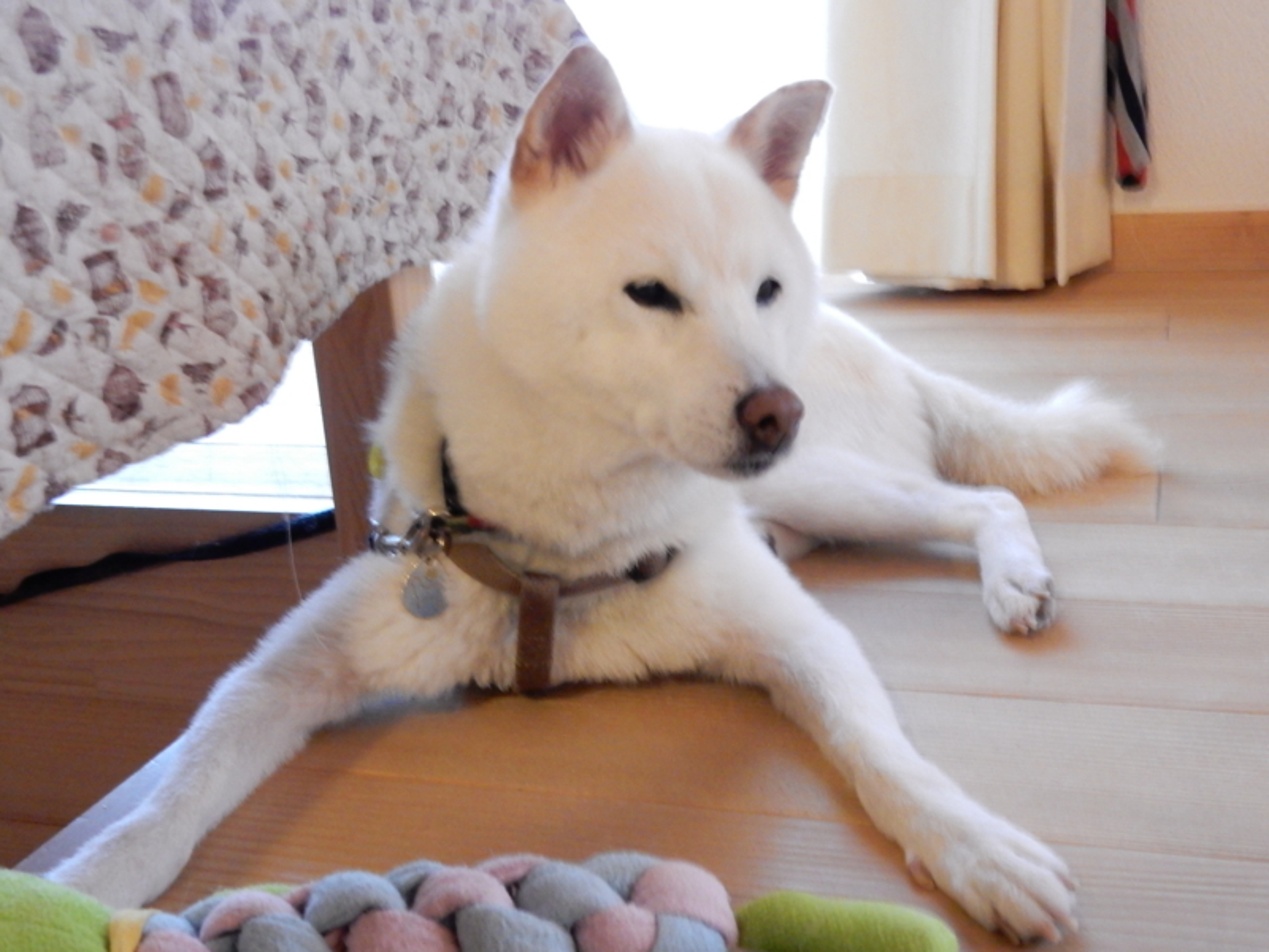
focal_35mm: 42
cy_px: 476
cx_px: 634
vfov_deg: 34.3
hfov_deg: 44.8
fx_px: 1540
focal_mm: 7.6
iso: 800
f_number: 4.2
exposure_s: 1/5
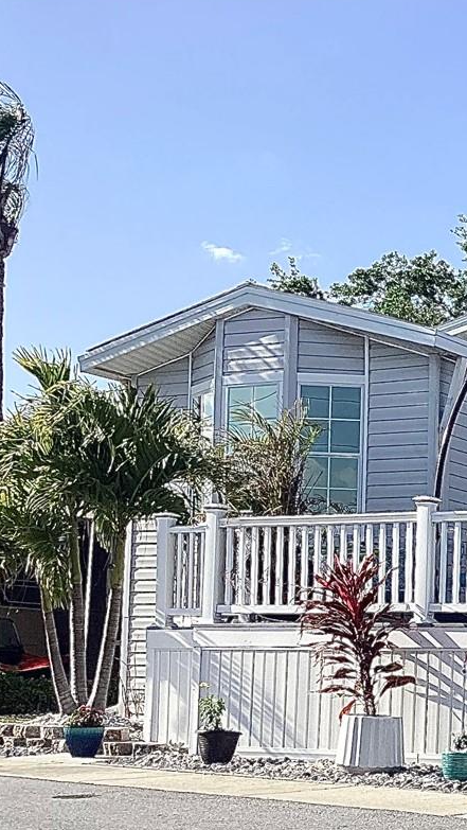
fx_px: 1518
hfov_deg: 15.9
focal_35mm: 69
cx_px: 724
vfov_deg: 30.1
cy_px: 621
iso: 25
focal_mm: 3.3
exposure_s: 1/1294
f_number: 2.4
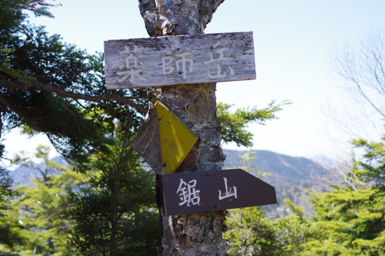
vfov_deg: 25.9
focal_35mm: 52
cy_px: 128
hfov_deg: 38.2
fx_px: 556
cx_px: 192
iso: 200
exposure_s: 1/500
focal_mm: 35
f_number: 4
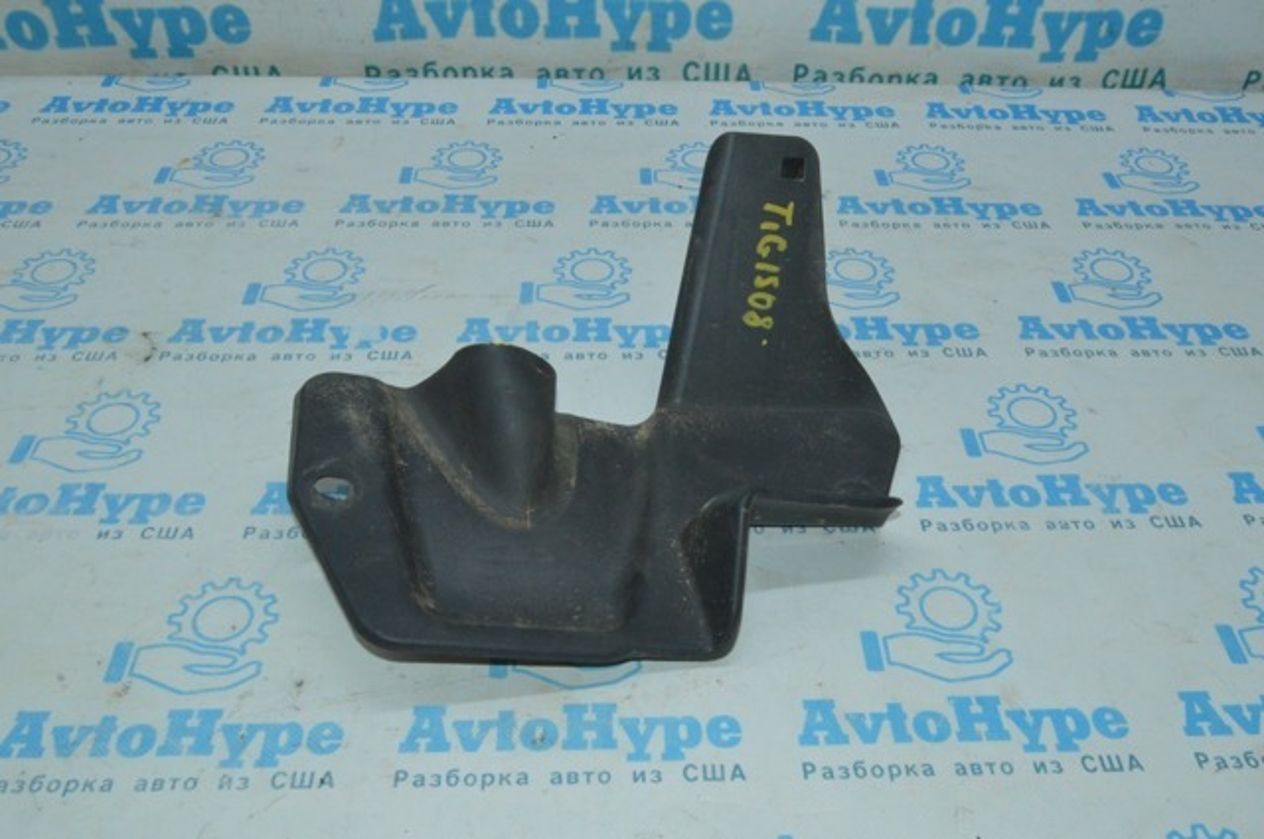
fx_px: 1262
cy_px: 420
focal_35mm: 36
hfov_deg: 53.2
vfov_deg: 36.8
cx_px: 632
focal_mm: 24
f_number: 25
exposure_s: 1/50
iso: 2800
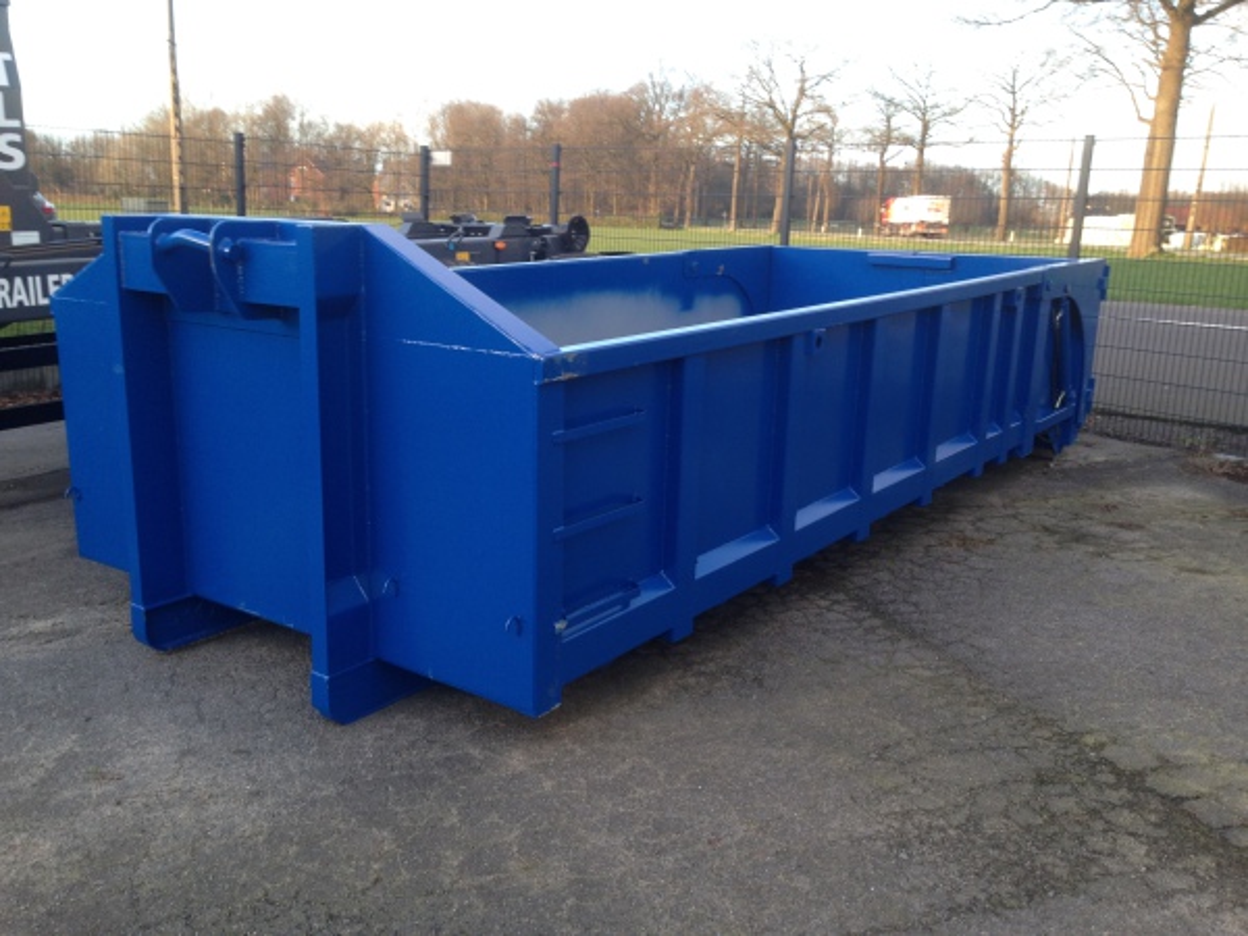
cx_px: 624
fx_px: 1190
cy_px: 468
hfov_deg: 55.4
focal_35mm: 33
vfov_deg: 42.9
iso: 50
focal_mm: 4.12
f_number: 2.4
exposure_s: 1/60
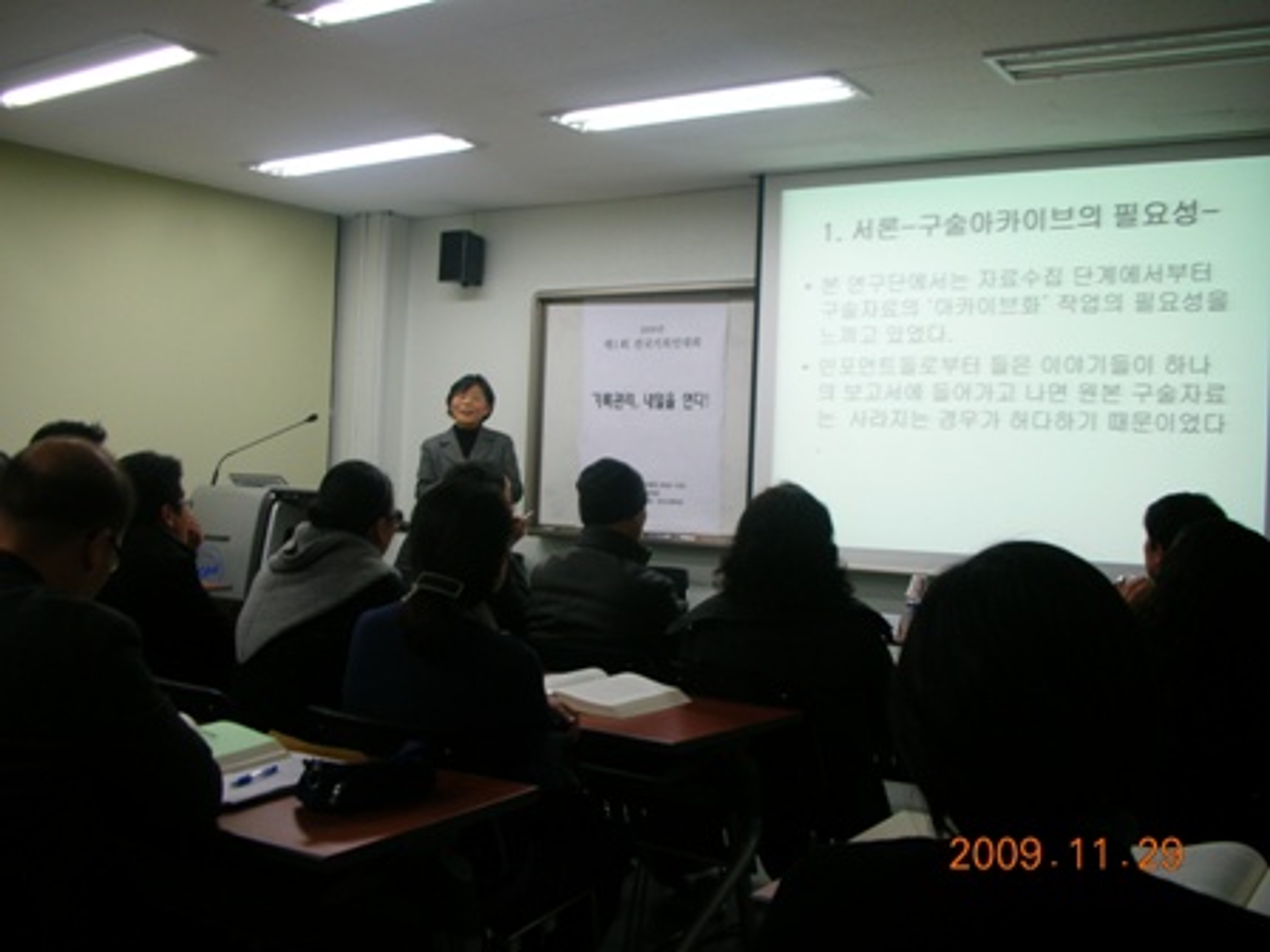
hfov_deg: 52.6
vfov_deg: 40.7
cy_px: 476
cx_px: 635
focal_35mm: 35
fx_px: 1284
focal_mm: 5.8
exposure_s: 1/19.1
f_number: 3
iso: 50
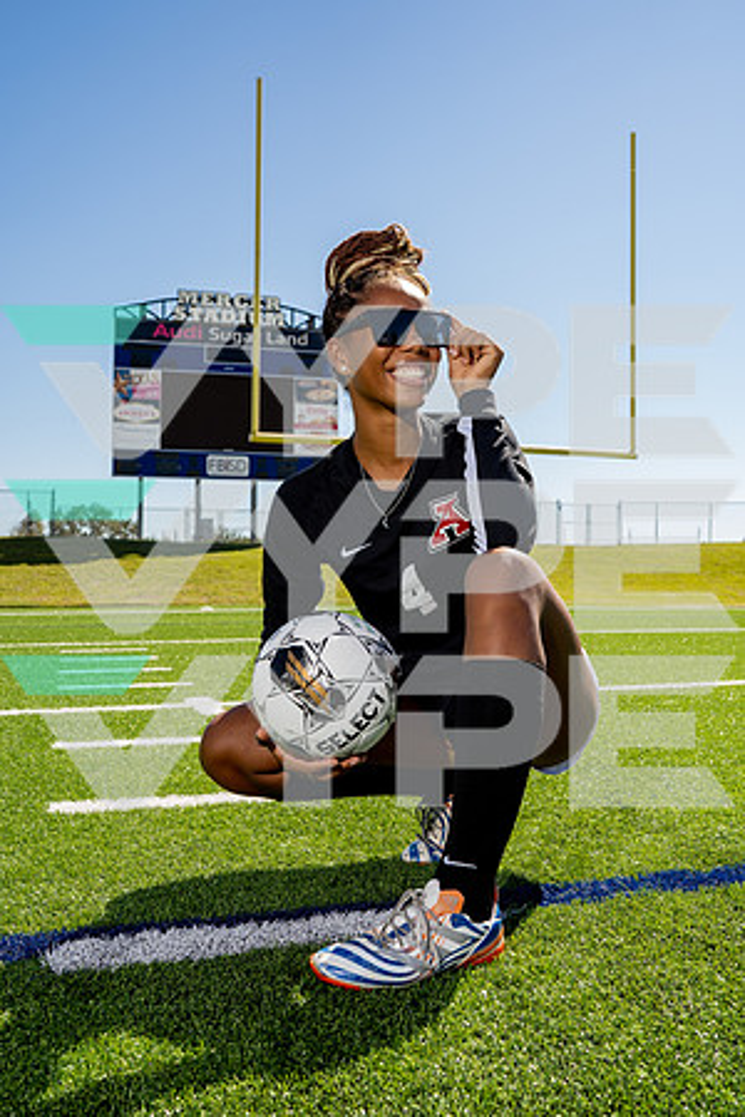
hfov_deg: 37.9
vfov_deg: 54.4
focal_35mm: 35
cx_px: 372
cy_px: 558
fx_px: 1086
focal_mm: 35
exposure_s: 1/250
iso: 80
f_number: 6.3
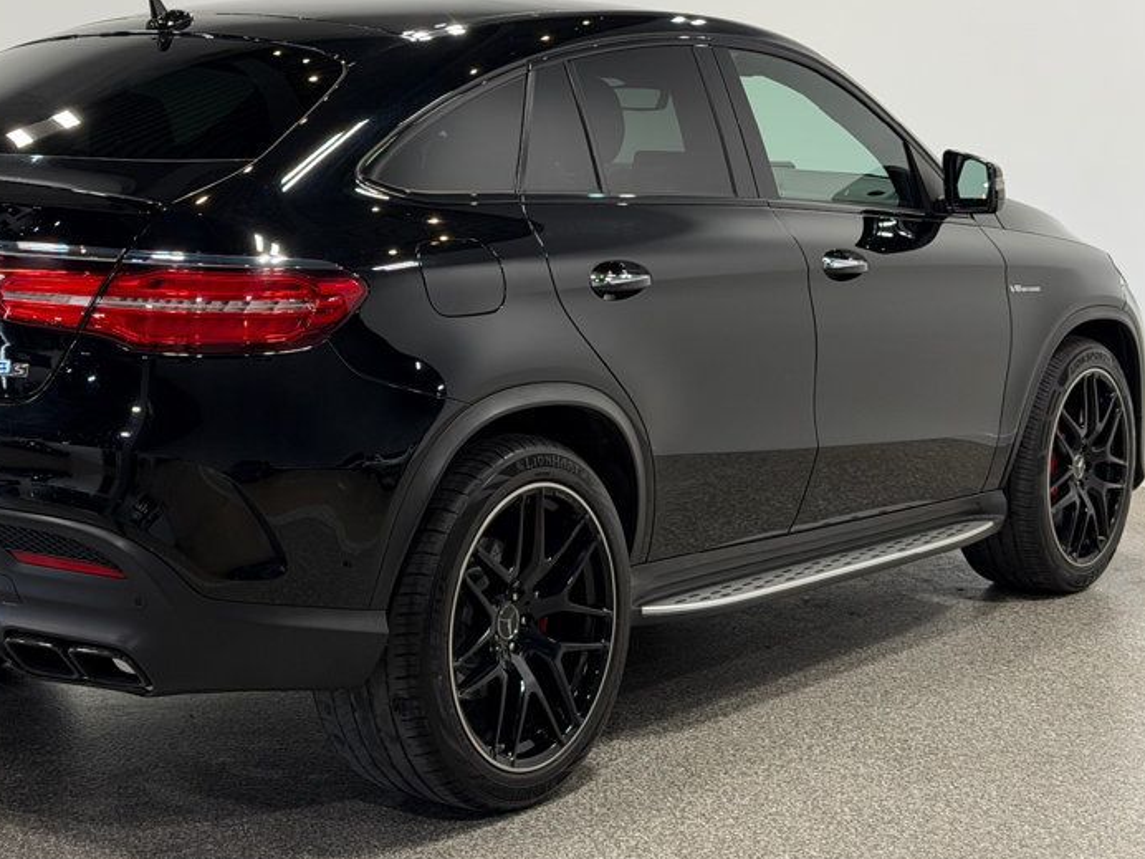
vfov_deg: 20.7
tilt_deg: -6.3
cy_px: 328
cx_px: 376
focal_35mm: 71
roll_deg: -0.8
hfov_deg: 27.2
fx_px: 2348
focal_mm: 6.76
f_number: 1.78
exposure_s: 1/139
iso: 50
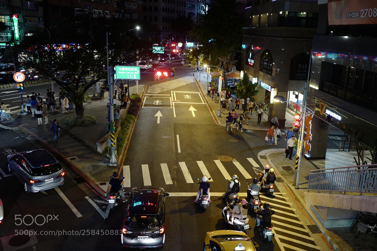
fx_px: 293
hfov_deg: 65.5
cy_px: 126
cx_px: 188
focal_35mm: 28
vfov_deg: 46.4
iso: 800
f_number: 1.7
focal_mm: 28
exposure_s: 1/80
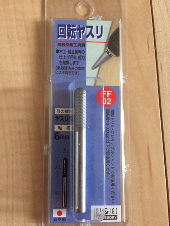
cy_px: 113
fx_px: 190
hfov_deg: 48.2
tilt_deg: -84.6
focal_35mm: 29
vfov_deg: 61.7
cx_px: 85
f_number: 2.2
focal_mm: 4.15
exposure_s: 1/30
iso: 200
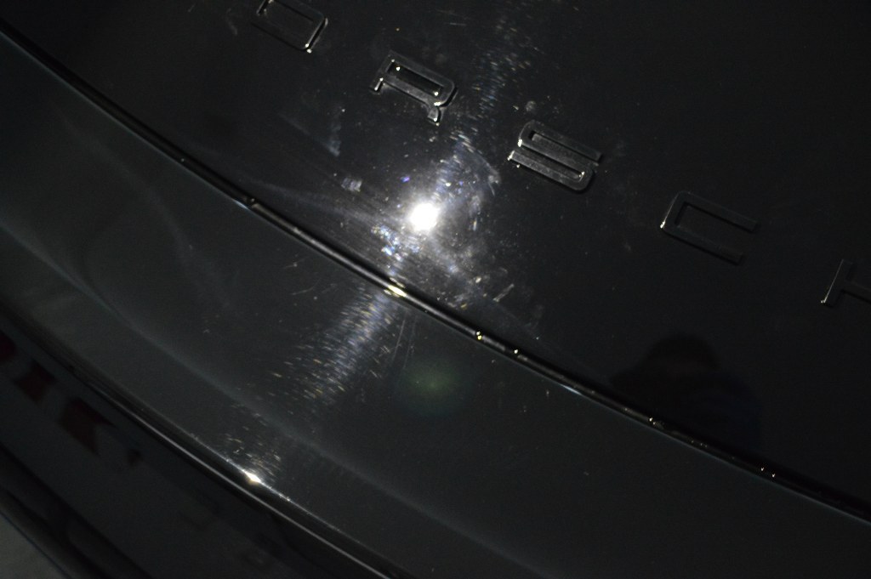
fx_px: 1124
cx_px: 436
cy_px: 290
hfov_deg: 42.4
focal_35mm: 46
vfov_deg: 28.9
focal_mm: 31
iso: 3200
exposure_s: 1/15
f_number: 4.2
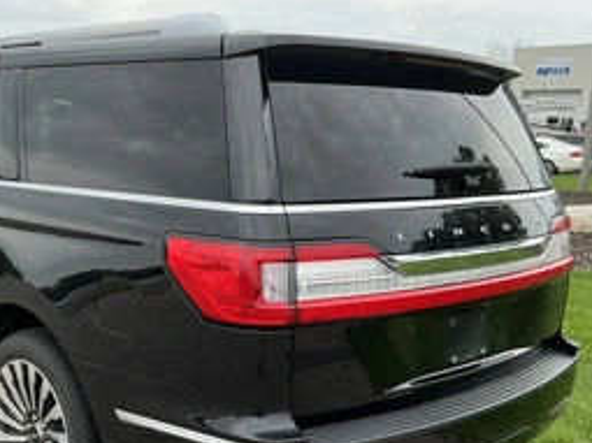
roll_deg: -0.9
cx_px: 183
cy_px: 304
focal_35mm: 44
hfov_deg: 42.2
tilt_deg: -12.8
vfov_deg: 32.5
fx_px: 752
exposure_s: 1/190
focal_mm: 3
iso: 20
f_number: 1.8
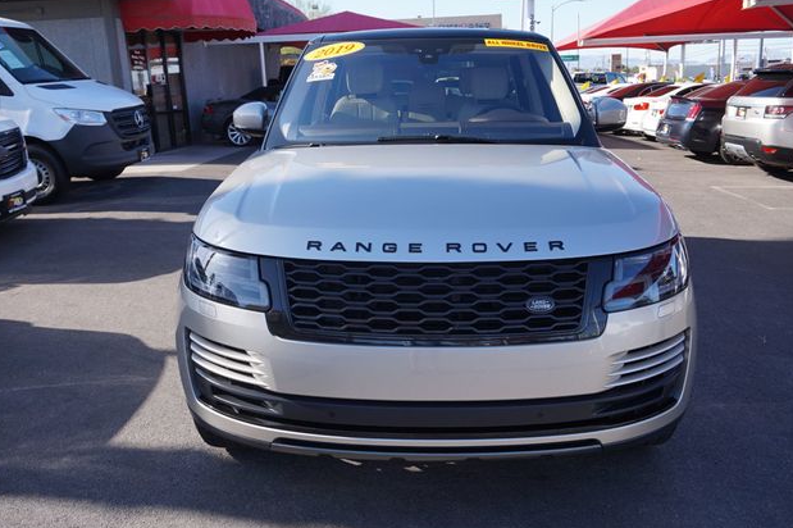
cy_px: 260
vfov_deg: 42.3
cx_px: 397
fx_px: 682
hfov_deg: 60.3
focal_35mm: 31
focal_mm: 20
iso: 100
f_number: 5.6
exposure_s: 1/200
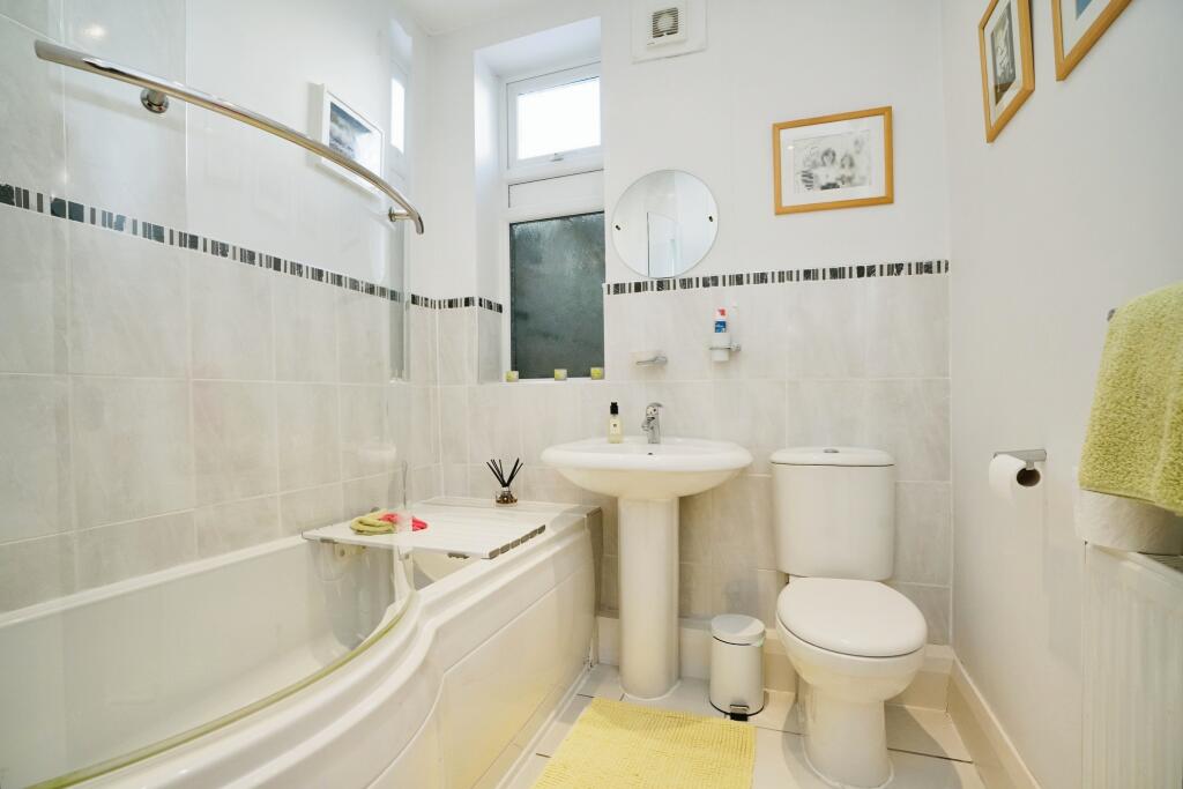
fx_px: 526
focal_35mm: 16
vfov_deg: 73.8
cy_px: 394
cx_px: 592
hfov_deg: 96.7
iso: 2000
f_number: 7.1
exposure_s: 1/100
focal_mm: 16
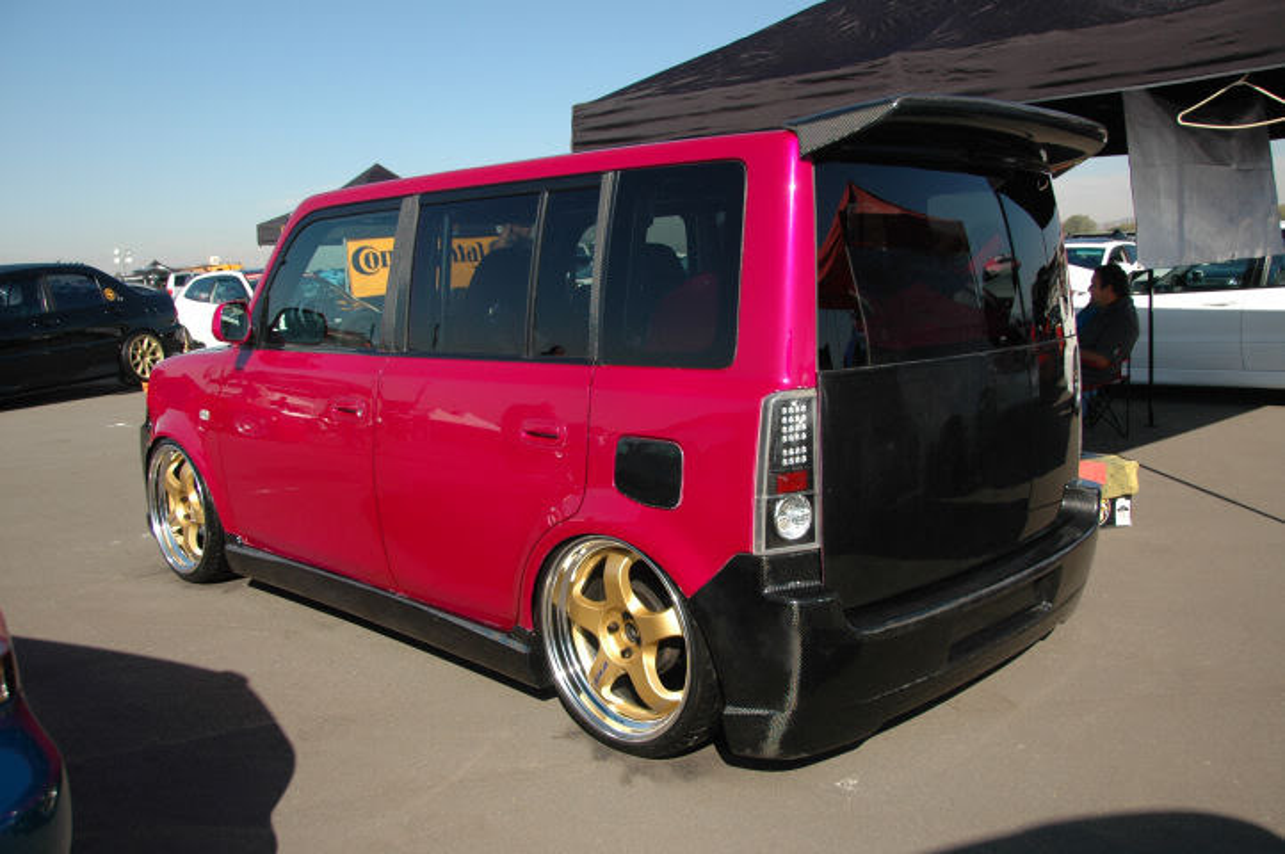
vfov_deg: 43.5
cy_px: 427
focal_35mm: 30
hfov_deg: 62.0
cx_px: 642
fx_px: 1070
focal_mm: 20
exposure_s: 1/1250
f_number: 4.5
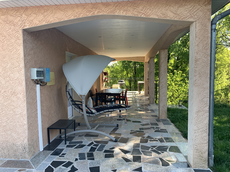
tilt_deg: -6.1
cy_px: 86
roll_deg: +1.3
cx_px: 115
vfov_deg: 53.1
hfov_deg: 67.3
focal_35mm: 26
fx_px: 173
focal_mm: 4.25
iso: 25
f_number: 1.8
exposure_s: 1/198
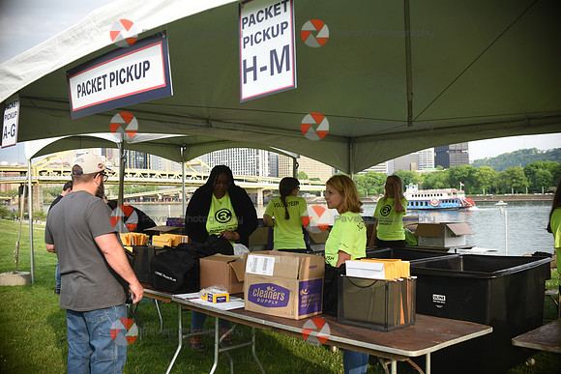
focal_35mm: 35
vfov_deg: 37.9
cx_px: 280
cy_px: 187
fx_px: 546
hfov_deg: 54.4
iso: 320
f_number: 6.3
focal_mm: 35
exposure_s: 1/400
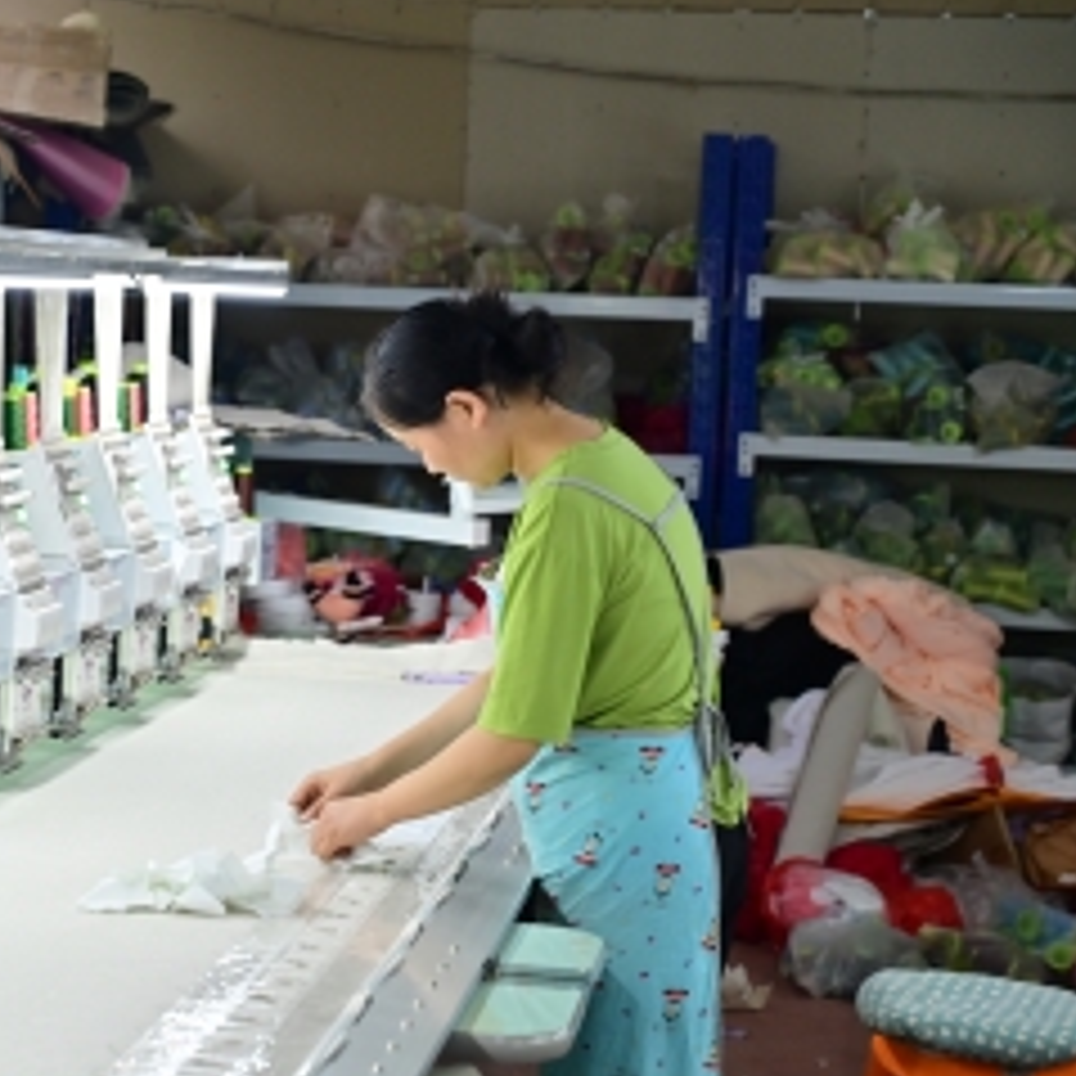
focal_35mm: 91
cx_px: 180
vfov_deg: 19.1
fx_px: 3200
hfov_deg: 18.9
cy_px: 520
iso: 640
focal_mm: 64
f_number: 4
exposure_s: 1/100
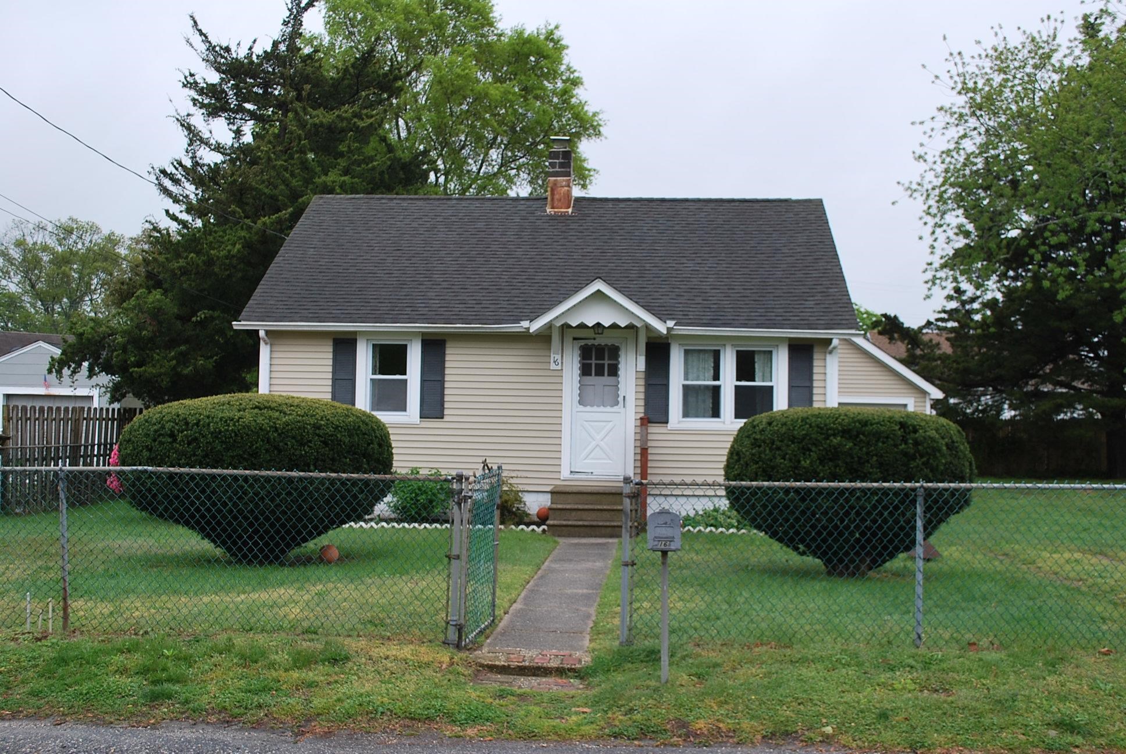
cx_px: 563
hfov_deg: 49.5
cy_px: 377
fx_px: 1221
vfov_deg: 34.3
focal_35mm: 39
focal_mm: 26
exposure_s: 1/160
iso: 100
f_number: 6.3
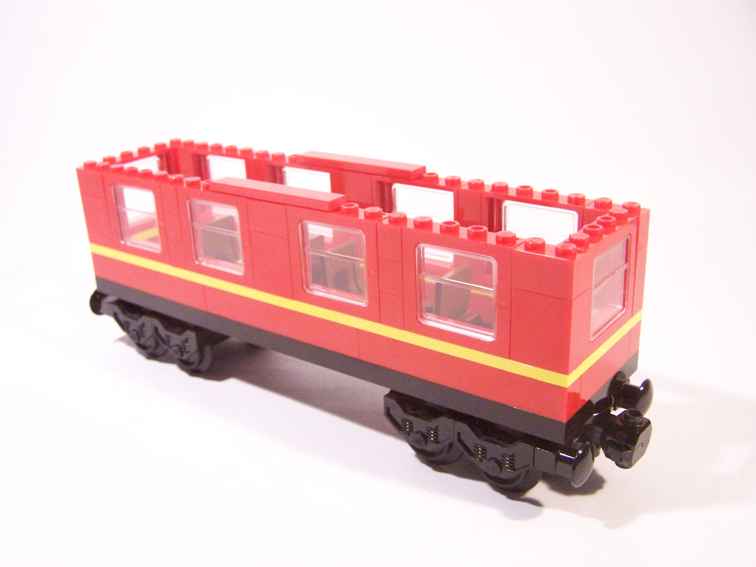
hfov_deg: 49.0
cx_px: 378
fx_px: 830
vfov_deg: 37.7
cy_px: 284
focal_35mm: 38
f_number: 3.2
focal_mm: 6.3
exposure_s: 1/30
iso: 400
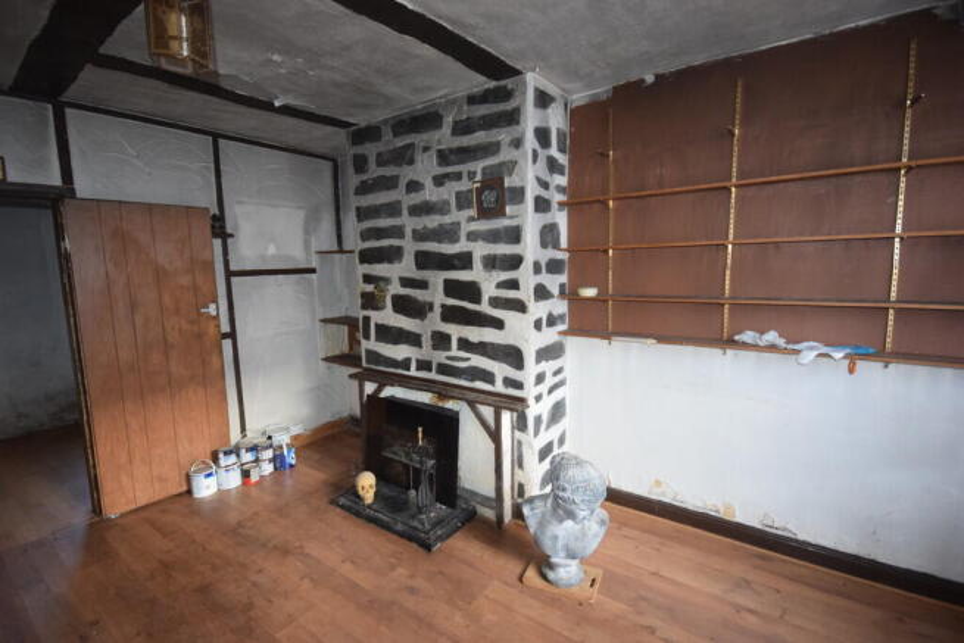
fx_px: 442
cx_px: 482
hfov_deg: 95.0
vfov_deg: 72.1
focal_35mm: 16
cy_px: 322
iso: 1600
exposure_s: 1/60
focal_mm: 11
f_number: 4.2
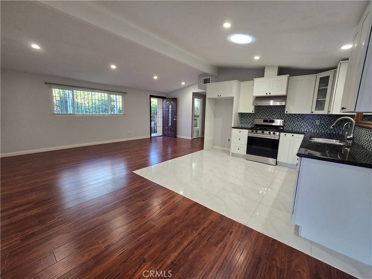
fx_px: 140
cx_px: 186
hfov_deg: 106.2
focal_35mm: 13
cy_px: 140
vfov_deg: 89.9
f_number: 2.2
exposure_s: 1/60
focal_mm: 2.2
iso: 160
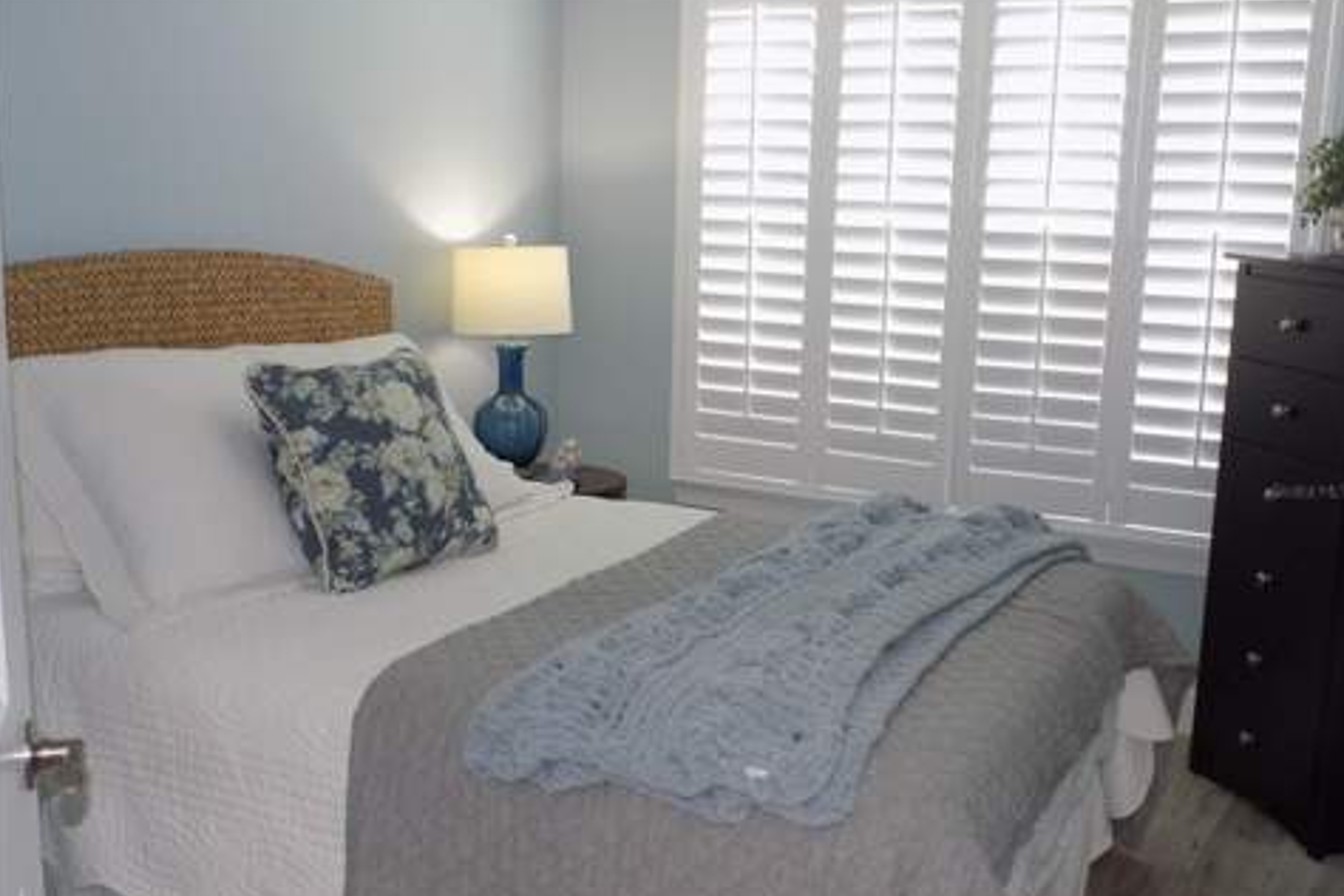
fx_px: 1456
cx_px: 672
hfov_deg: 49.6
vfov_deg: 34.2
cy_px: 491
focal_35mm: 39
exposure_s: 1/30
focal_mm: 6.6
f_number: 3.5
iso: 200
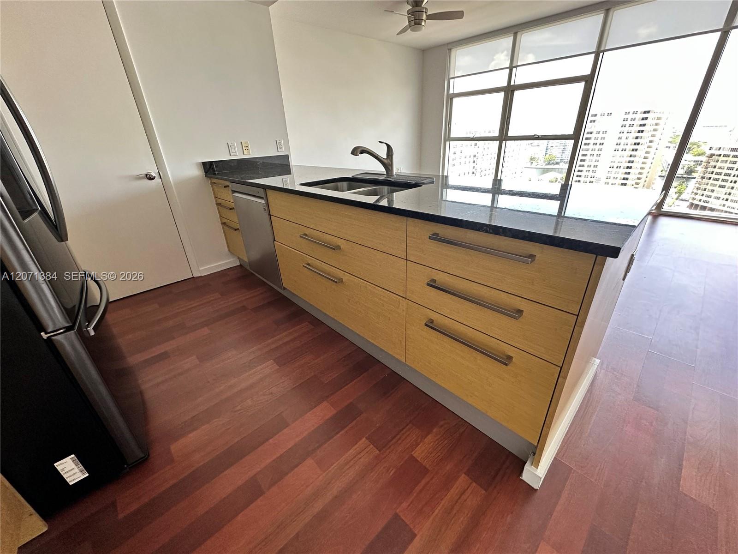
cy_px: 277
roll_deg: +3.1
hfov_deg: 102.1
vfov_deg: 85.7
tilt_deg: -25.6
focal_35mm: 14
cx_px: 369
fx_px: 298
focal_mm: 2.22
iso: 200
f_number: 2.2
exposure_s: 1/120
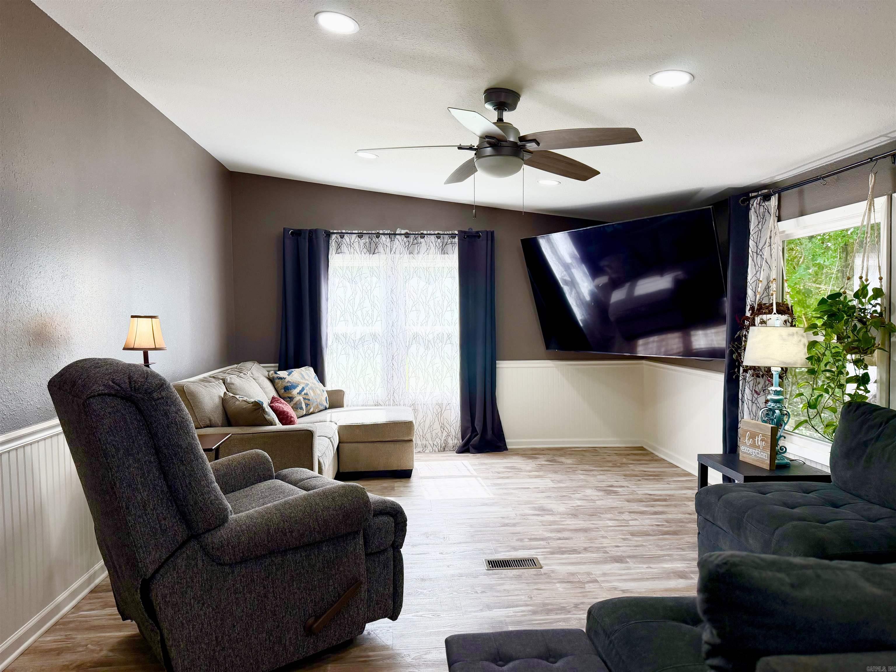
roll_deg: +0.6
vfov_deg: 56.8
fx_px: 621
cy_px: 336
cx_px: 448
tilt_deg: -2.5
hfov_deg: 71.6
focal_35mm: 24
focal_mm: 6.76
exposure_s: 1/220
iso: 160
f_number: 1.78
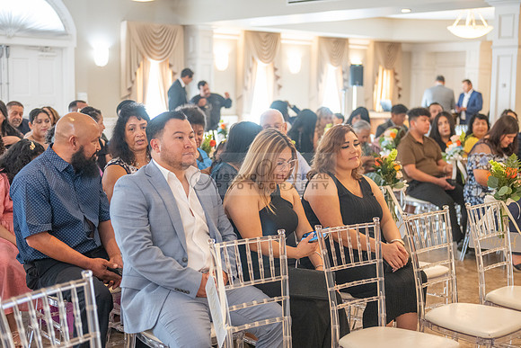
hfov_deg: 36.2
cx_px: 260
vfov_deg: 24.6
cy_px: 174
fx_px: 796
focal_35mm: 55
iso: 1600
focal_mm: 55
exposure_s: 1/160
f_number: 2.8
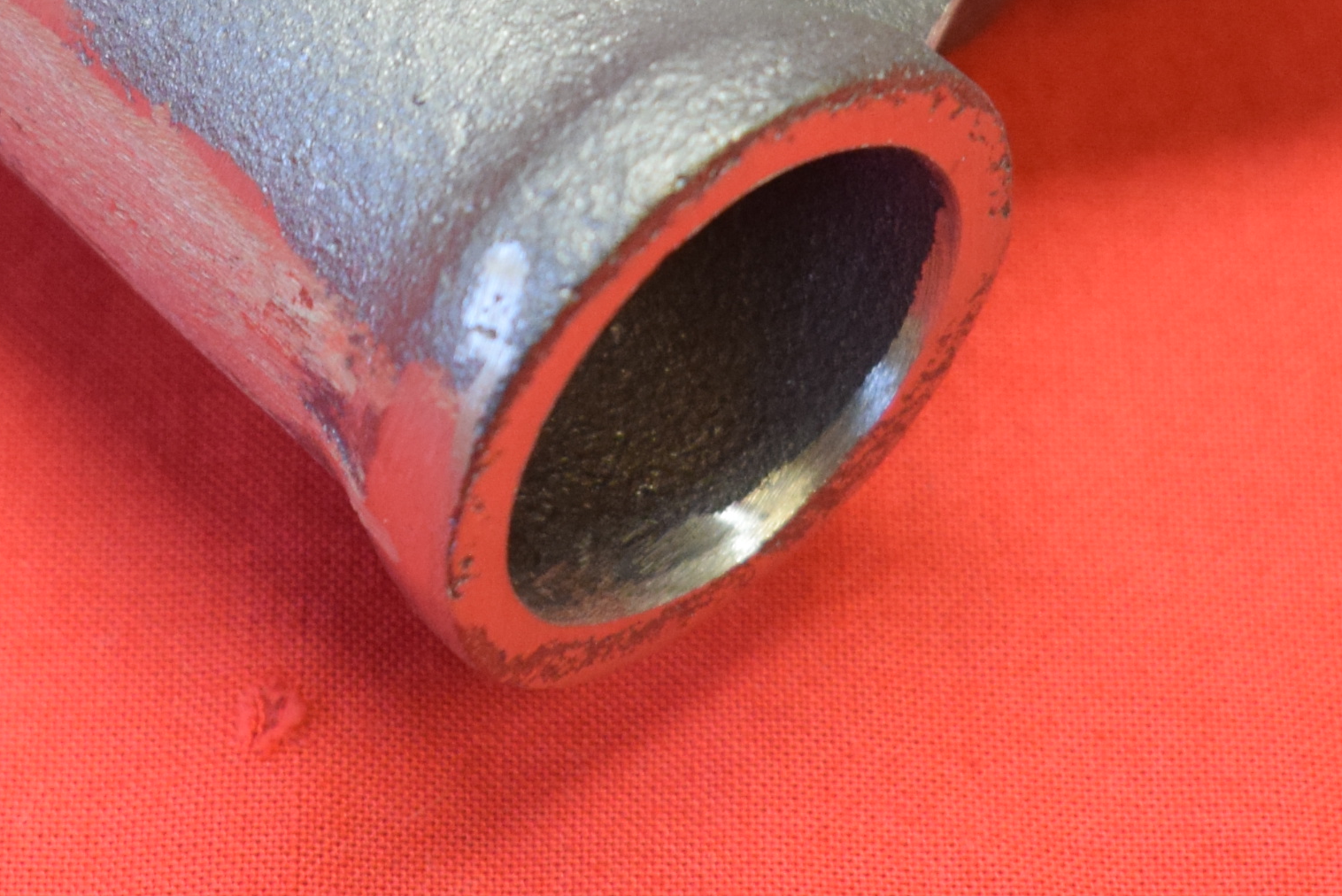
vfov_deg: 8.1
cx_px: 224
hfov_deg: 12.1
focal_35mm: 169
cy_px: -161
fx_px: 6302
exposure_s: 1/60
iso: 1250
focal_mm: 38
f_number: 5
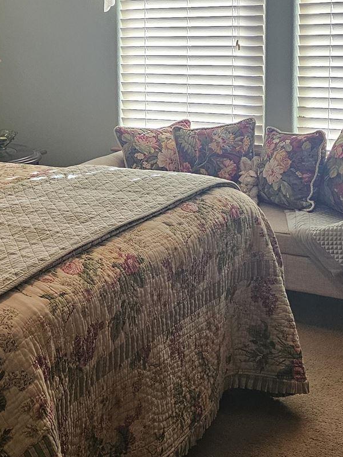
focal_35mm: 66
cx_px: -31
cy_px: 142
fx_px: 872
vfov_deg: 29.1
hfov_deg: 21.2
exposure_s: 1/120
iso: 320
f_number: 1.7
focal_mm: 6.3
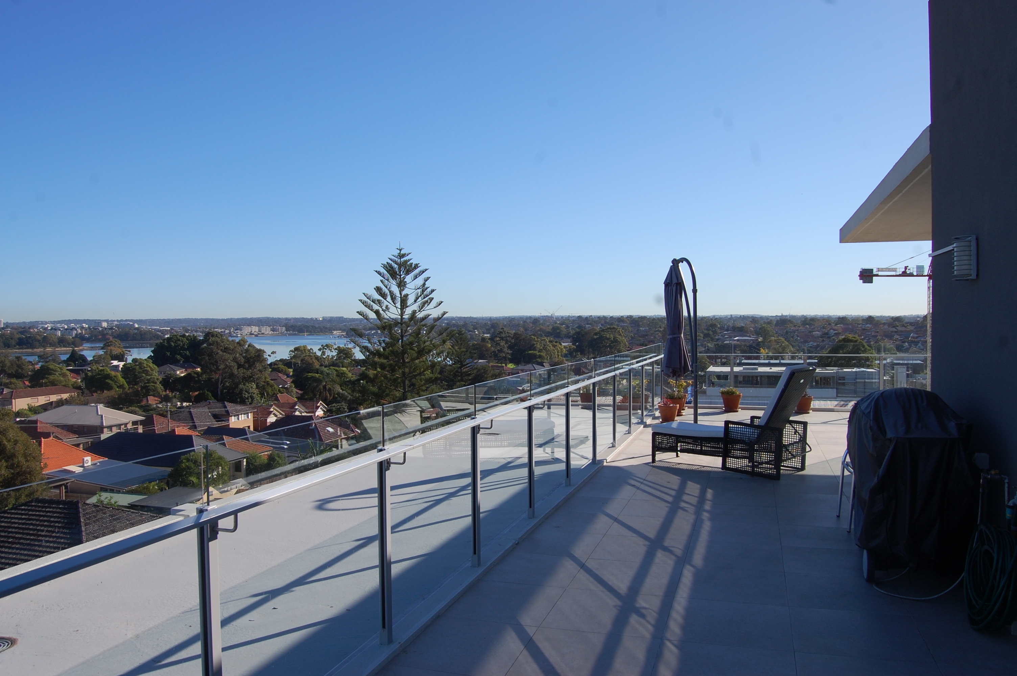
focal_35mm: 27
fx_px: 762
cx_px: 508
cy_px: 338
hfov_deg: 67.4
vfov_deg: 47.8
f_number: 9
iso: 200
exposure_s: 1/320
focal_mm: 18
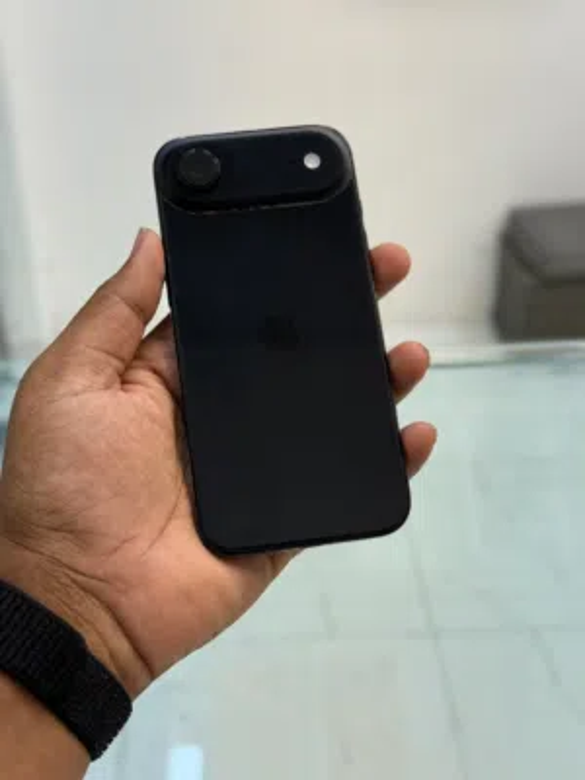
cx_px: 292
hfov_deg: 30.3
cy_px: 390
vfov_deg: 39.7
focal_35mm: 48
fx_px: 1082
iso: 64
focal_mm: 6.76
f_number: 1.78
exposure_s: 1/185
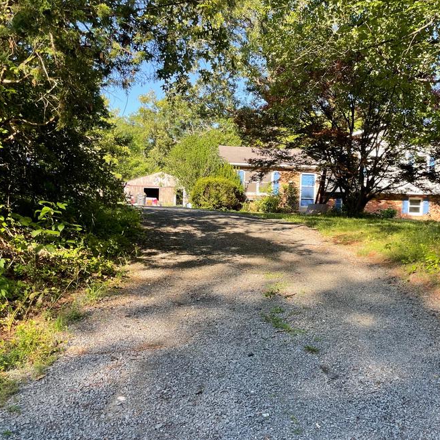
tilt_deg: -2.7
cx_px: 283
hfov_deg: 45.5
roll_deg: -1.4
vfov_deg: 46.0
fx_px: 518
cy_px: 244
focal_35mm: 36
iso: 32
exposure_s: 1/415
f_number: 1.6
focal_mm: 4.2
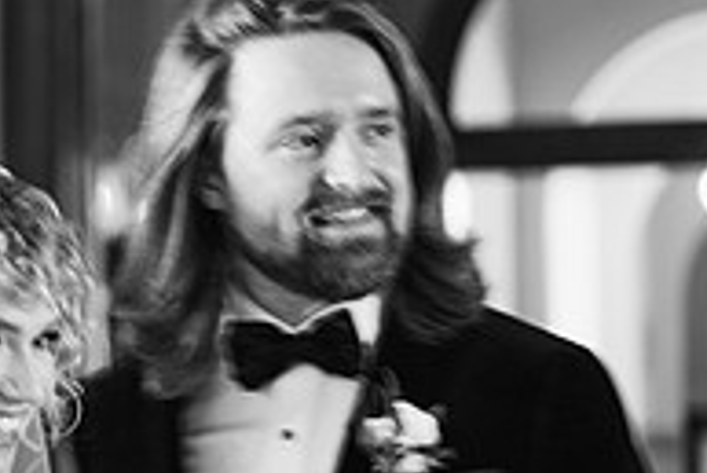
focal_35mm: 150
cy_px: 376
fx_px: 2948
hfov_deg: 13.5
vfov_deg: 9.1
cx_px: -7
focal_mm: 50
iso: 64
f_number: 1.8
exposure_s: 1/15
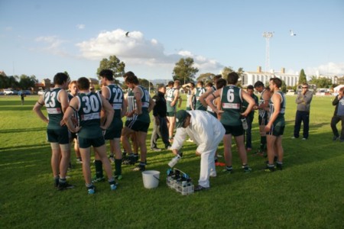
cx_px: 172
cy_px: 114
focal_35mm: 27
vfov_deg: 47.9
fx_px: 258
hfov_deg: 67.4
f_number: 10
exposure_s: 1/200
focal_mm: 18
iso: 200
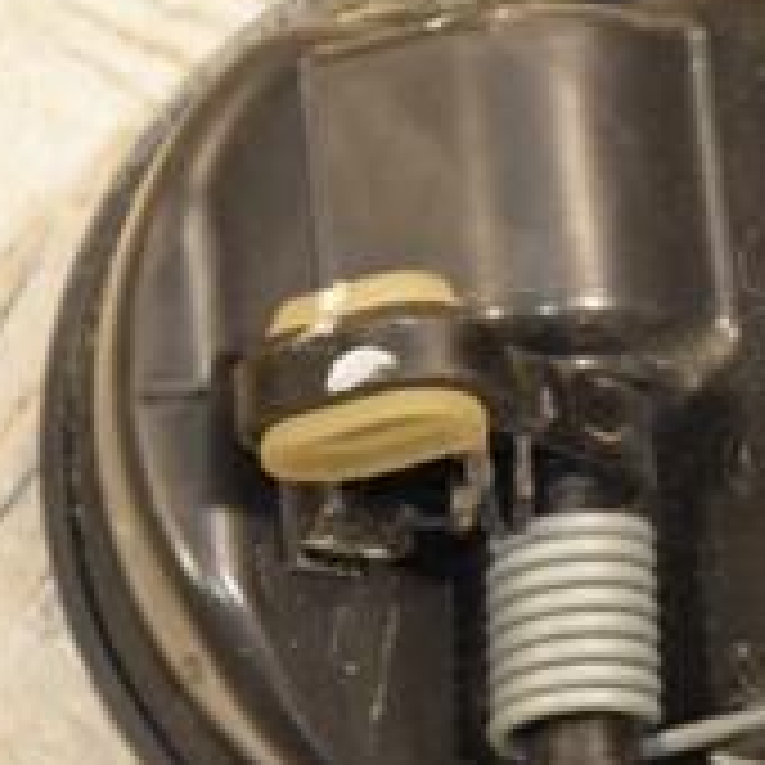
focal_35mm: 359
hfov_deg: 4.9
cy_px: 396
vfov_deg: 4.9
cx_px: 819
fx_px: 8976
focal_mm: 80
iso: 800
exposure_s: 1/160
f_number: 5.3
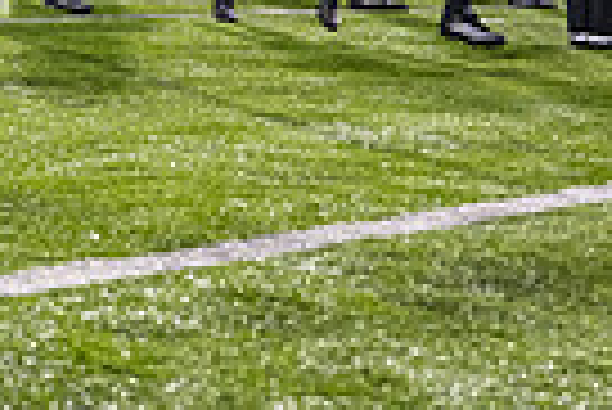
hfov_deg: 14.5
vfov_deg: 10.2
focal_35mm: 132
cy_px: -160
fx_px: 2246
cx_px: -302
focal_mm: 31
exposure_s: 1/500
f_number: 3.2
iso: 1250
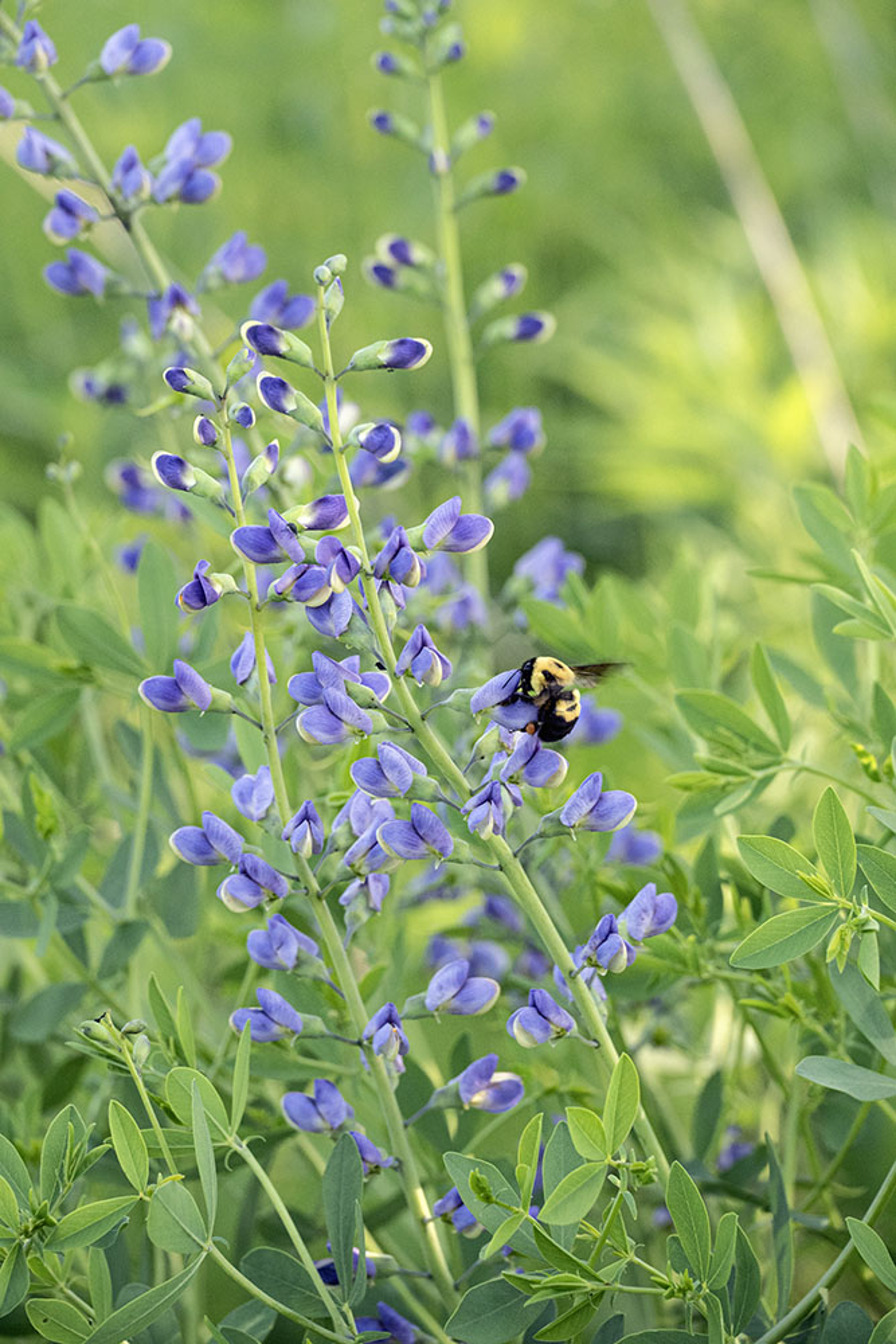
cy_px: 672
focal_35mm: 200
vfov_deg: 10.3
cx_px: 448
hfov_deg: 6.9
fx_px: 7463
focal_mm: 200
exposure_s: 1/500
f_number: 10
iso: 3200
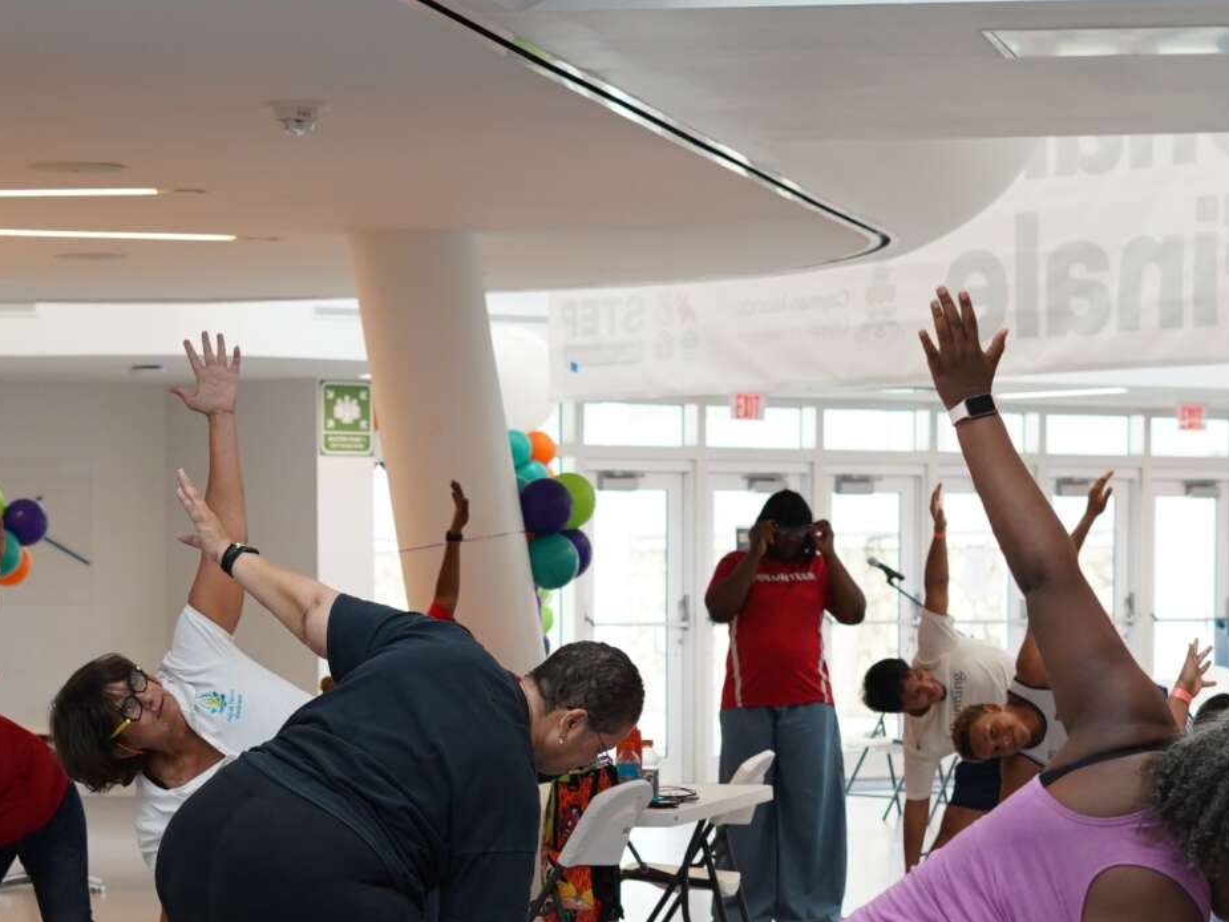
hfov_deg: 14.8
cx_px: 589
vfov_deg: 11.0
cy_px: 1060
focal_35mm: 133
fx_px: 4723
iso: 800
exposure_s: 1/160
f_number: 4
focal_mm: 50
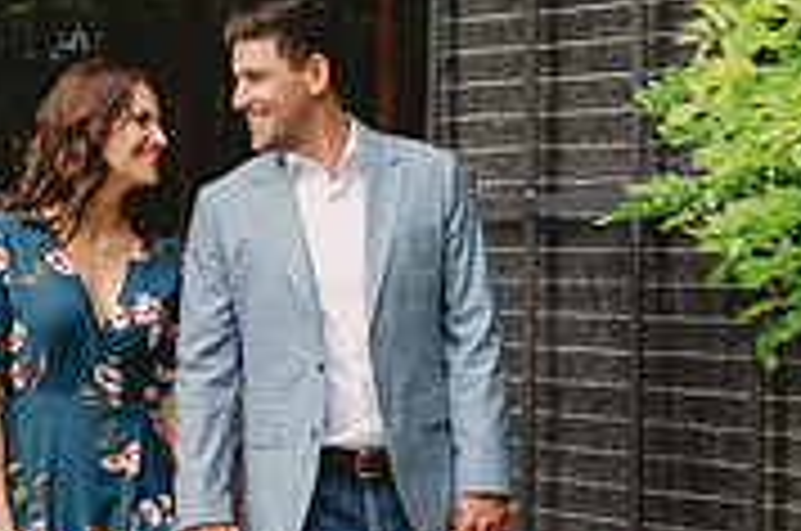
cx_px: 189
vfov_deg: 8.4
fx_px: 3620
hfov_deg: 12.6
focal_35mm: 163
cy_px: 315
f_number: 5
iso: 50
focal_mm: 50
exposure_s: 1/50
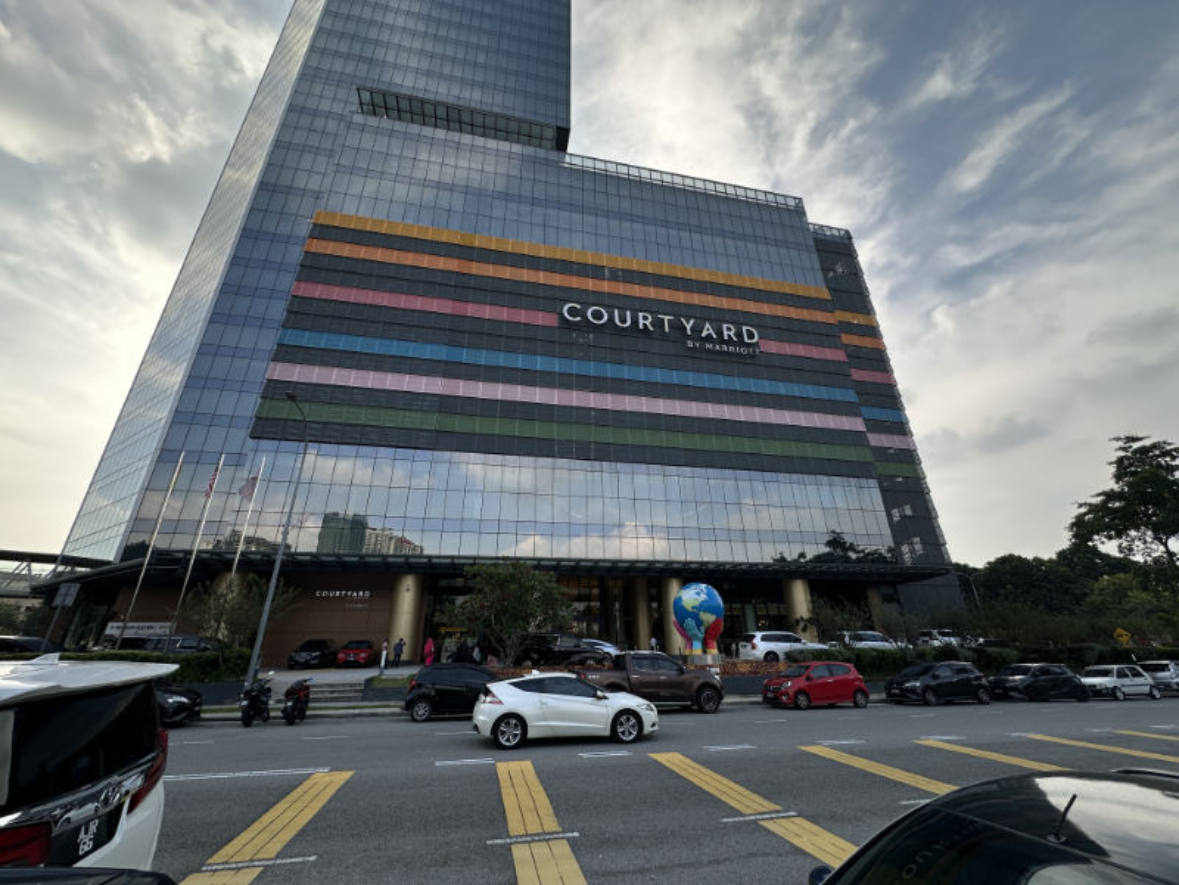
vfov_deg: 85.7
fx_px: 477
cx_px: 590
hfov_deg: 102.1
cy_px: 442
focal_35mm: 14
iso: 40
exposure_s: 1/493
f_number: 2.2
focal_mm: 2.2
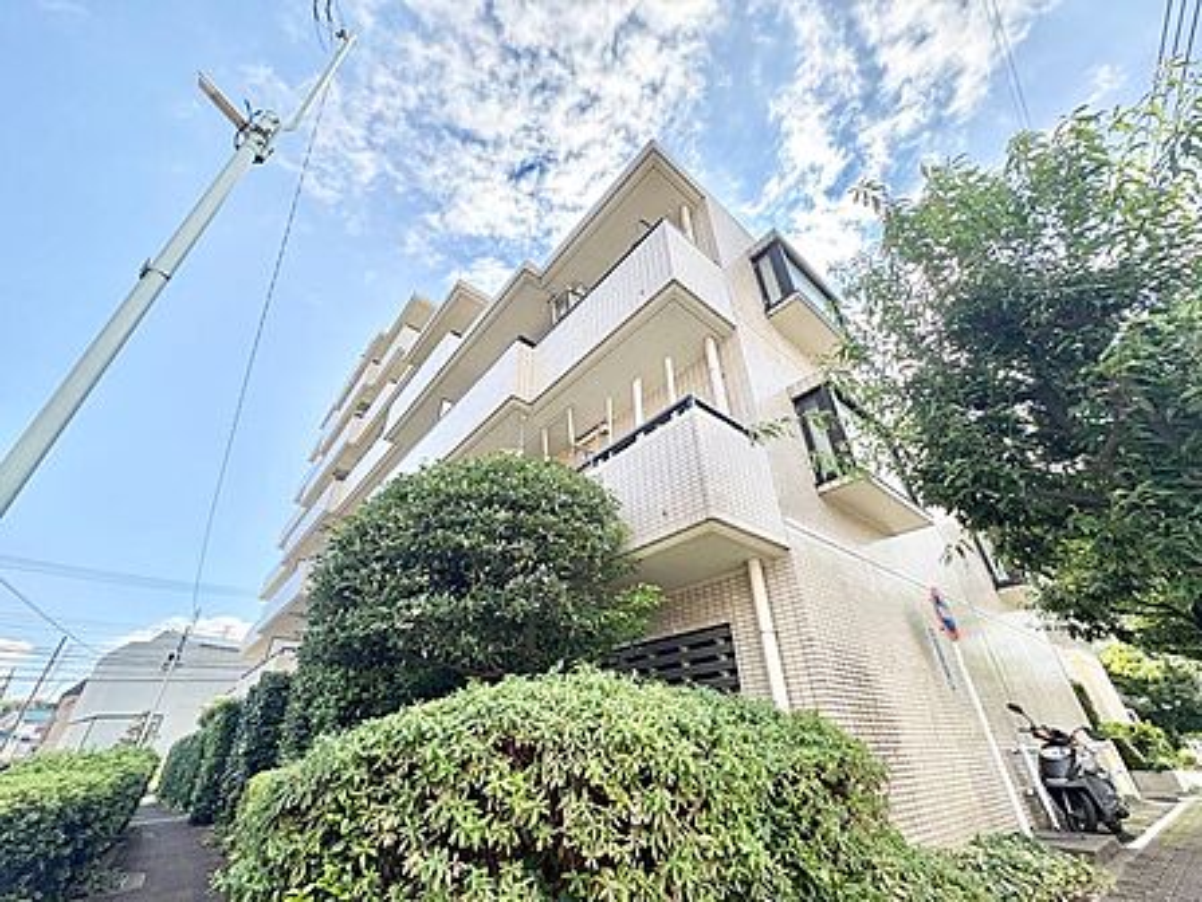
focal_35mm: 14
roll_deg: +2.3
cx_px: 601
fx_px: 486
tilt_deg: +32.3
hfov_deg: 102.1
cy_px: 451
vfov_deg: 85.7
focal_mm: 2.22
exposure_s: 1/482
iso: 40
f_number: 2.2
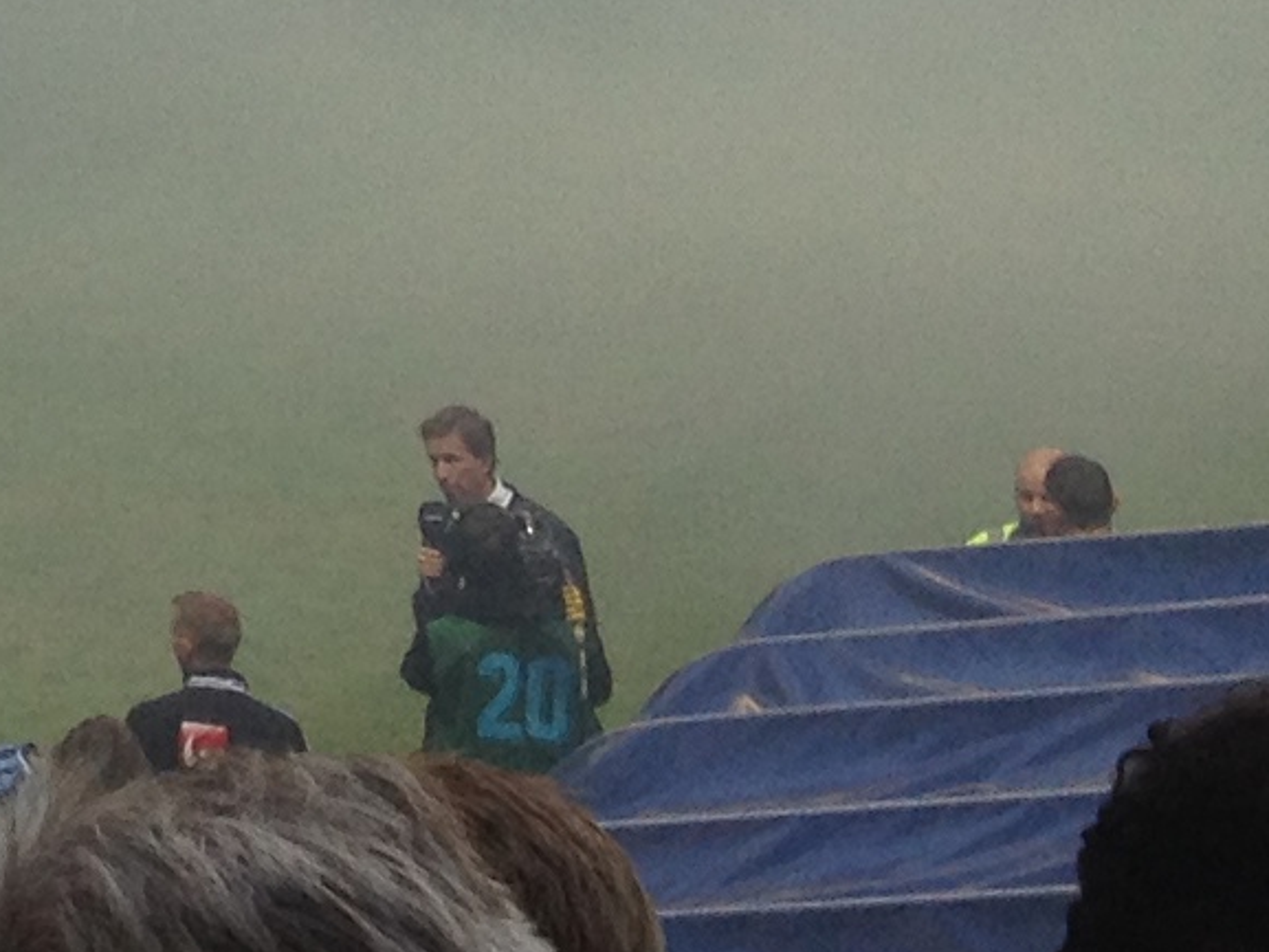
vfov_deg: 7.3
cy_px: -813
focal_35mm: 198
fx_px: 7260
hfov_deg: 9.3
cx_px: -1295
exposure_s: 1/120
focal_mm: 4.28
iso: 50
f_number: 2.4
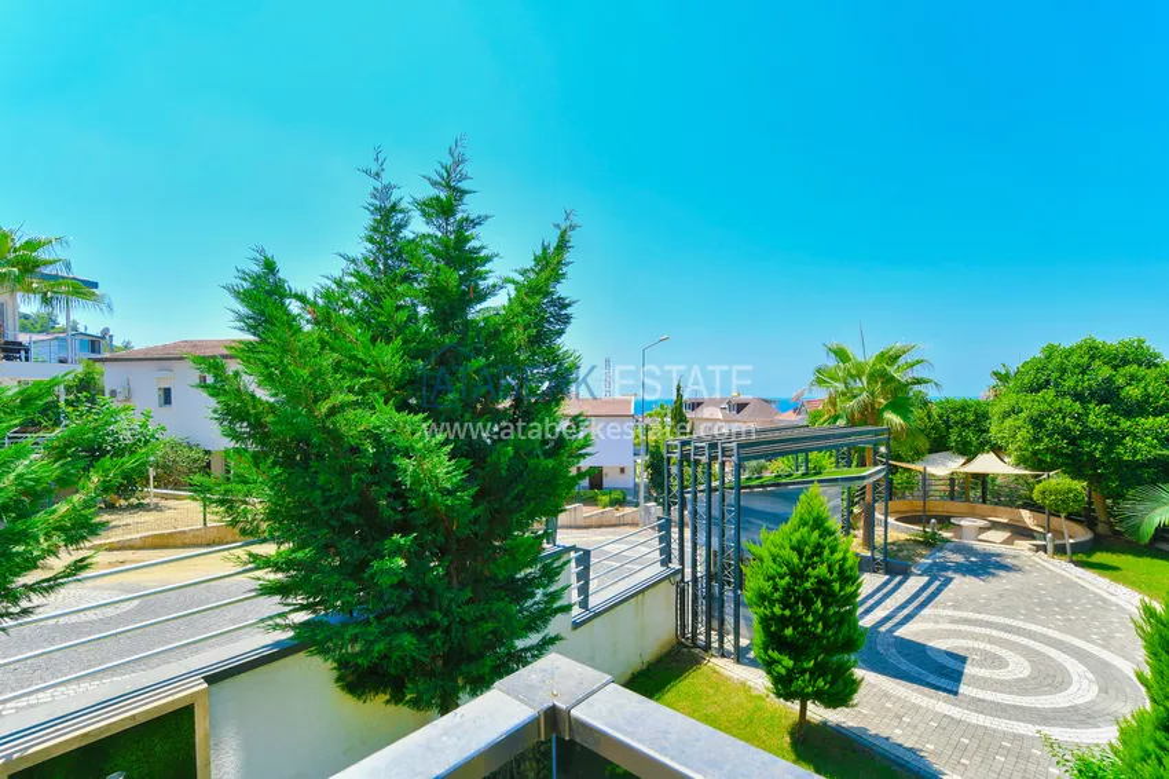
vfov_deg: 77.3
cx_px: 584
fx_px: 487
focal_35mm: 15
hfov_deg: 100.4
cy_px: 390
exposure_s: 1/160
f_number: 8
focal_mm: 10
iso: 100
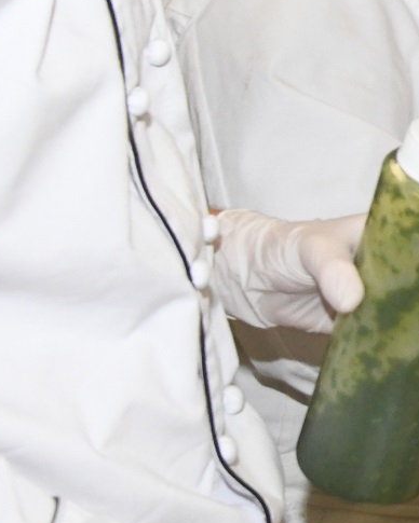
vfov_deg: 11.6
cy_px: -73
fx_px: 2527
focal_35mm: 163
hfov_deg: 8.4
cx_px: 1099
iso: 3200
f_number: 10
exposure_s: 1/100
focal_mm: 34
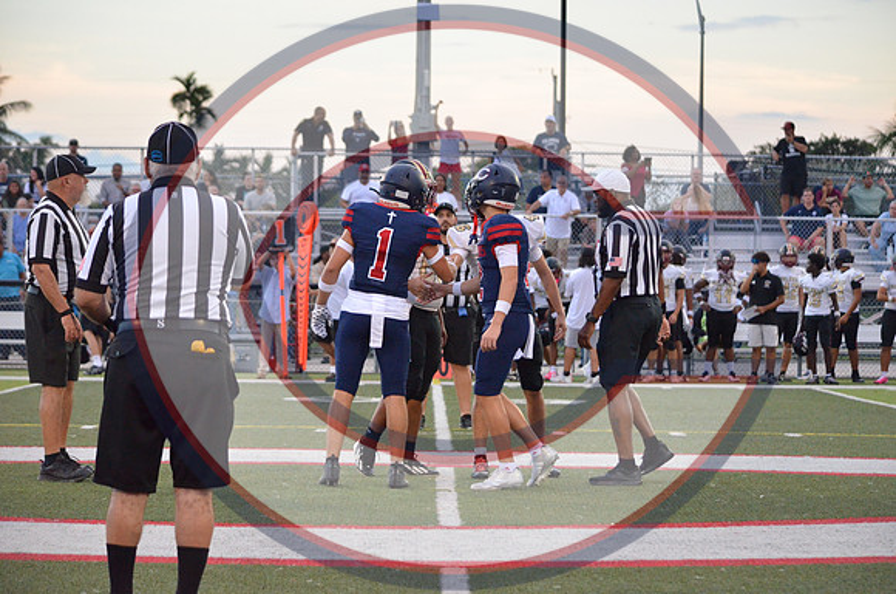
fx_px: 3651
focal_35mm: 147
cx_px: 448
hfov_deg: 14.0
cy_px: 297
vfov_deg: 9.3
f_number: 4.5
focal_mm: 98
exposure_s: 1/500
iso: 2200
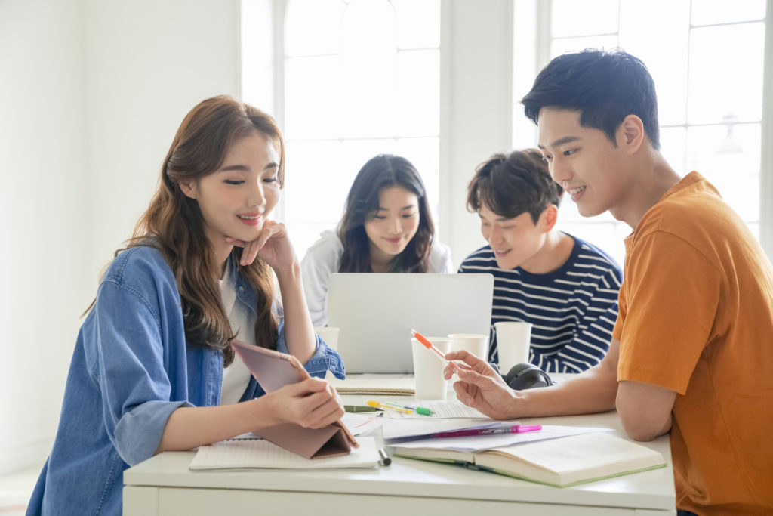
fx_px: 1331
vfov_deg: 21.9
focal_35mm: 62
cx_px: 386
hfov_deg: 32.4
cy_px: 258
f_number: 4
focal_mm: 62
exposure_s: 1/125
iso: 800
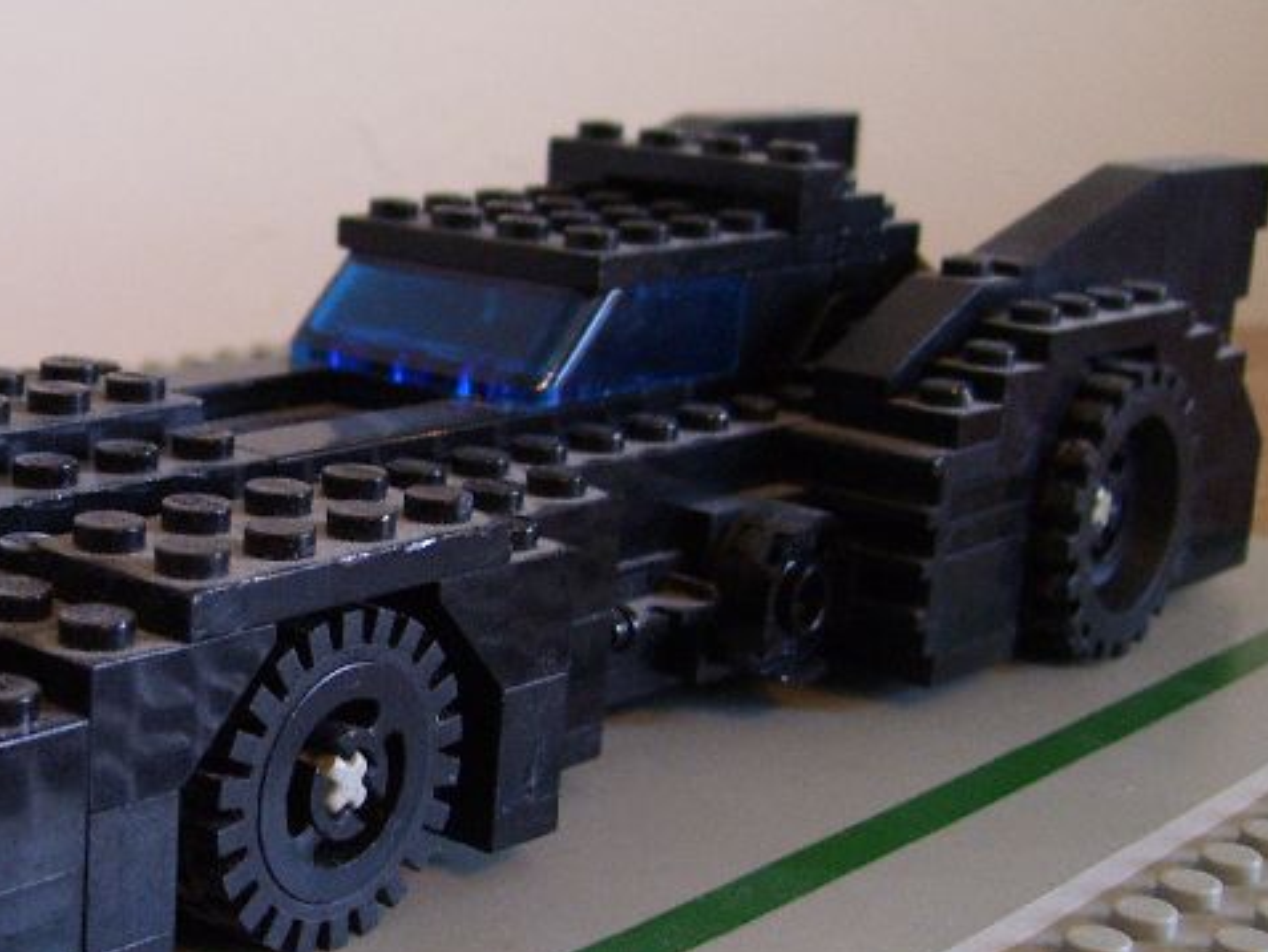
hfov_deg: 28.6
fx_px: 2418
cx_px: 210
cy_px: 561
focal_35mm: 66
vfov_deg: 22.2
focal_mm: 6
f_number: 2.7
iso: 160
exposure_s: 1/8
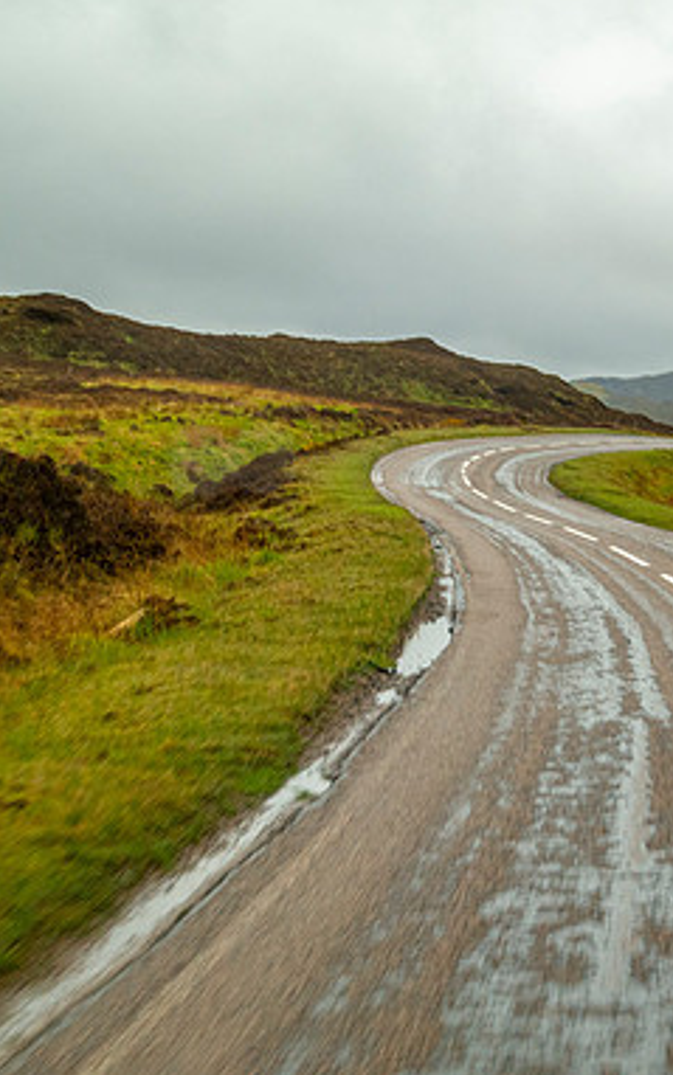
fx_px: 2815
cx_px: 769
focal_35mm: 96
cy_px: 536
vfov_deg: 21.6
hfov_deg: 13.3
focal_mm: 22.57
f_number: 8
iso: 200
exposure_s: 1/80
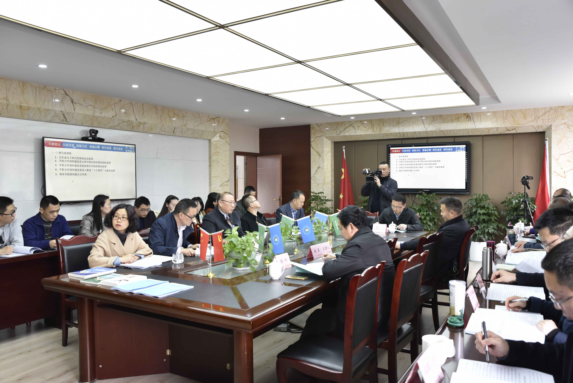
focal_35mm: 29
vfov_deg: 45.0
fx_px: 462
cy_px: 192
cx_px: 286
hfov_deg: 63.6
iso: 2500
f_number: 5.6
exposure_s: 1/125
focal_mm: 29
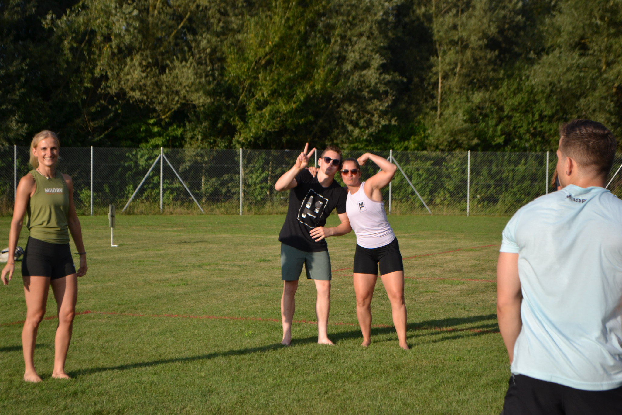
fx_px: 1425
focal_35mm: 82
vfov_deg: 16.6
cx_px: 311
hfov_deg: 24.6
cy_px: 208
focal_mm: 55
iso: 400
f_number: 5.6
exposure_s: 1/1250
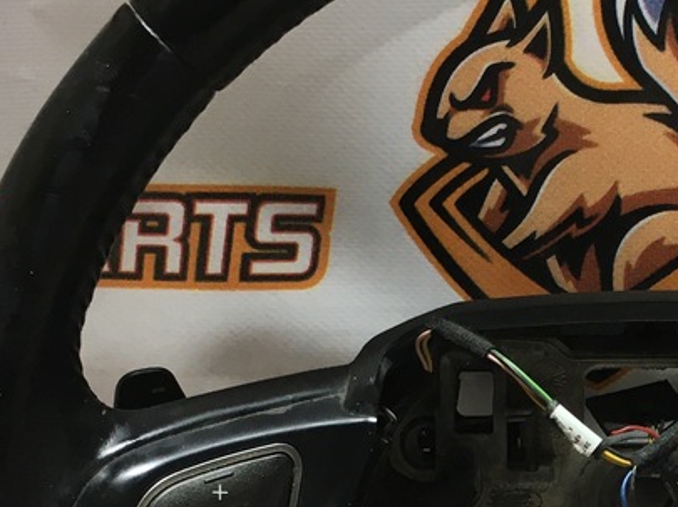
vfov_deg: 16.7
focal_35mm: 86
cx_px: 643
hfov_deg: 22.1
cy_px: 537
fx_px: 1683
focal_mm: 4.15
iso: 25
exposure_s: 1/33
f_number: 2.2
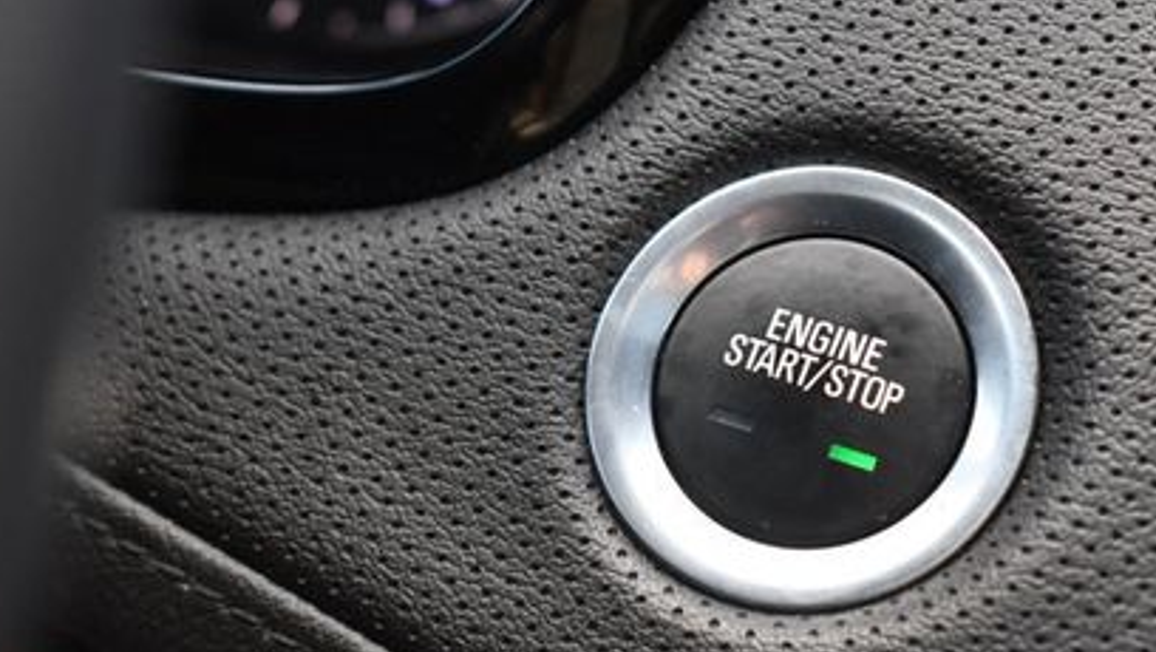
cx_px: 819
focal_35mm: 110
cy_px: 371
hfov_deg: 19.4
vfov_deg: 11.0
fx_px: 3374
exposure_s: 1/250
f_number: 5
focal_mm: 45
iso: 640
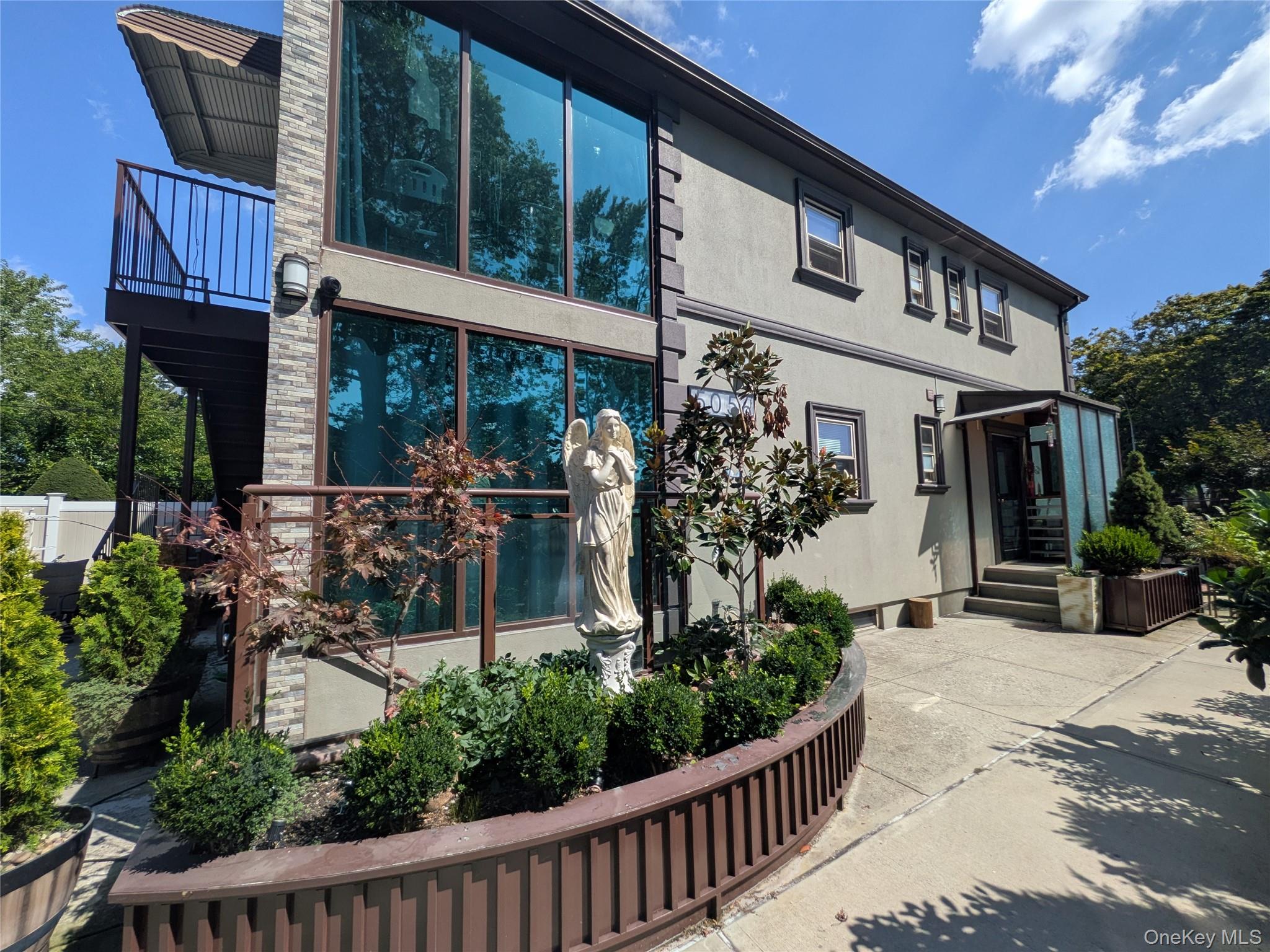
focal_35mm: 14
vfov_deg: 85.7
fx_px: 514
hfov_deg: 102.1
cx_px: 635
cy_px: 476
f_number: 2.2
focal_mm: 1.83
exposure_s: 1/1887
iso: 46
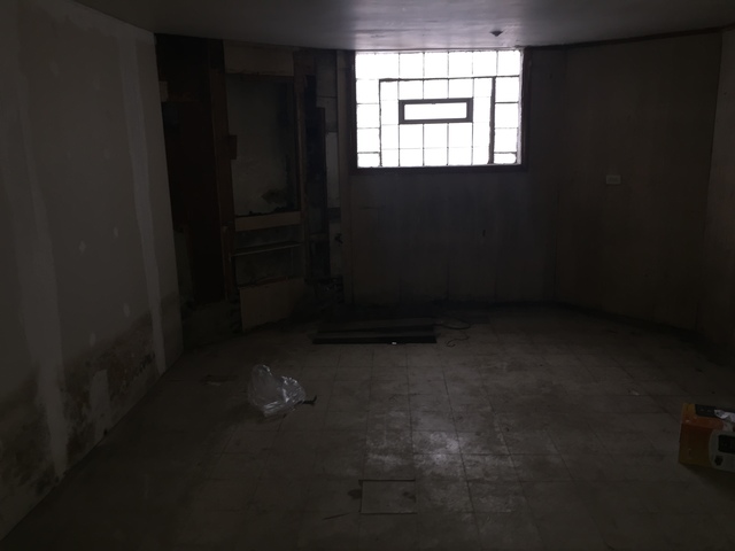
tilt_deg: -12.5
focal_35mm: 29
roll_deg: +0.7
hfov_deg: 61.7
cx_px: 368
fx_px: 616
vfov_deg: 48.2
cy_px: 276
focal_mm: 4.15
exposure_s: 1/20
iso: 64
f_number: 2.2
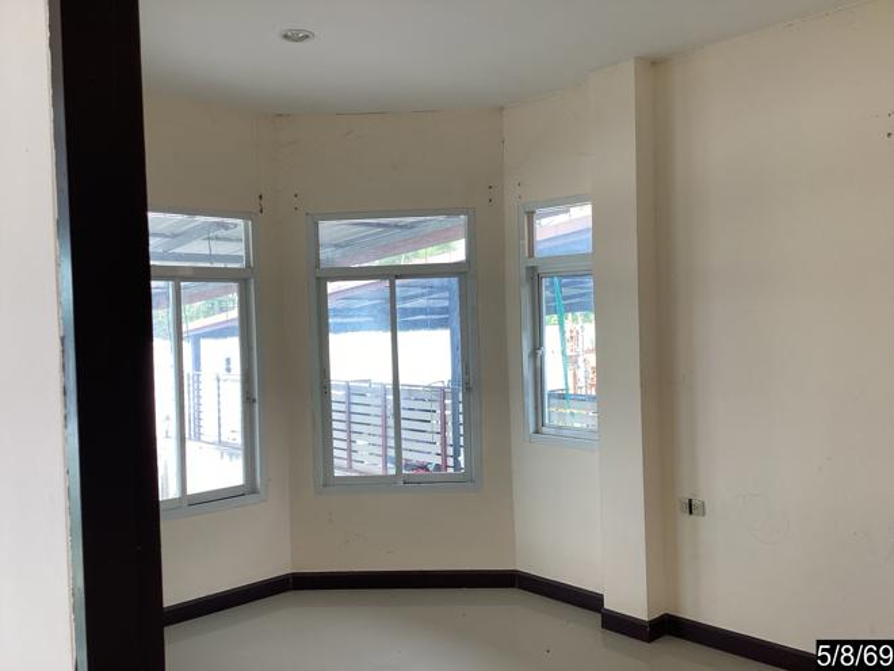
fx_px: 801
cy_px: 336
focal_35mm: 31
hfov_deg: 58.4
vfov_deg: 45.4
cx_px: 447
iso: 40
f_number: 2.4
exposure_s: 1/120
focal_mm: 3.3
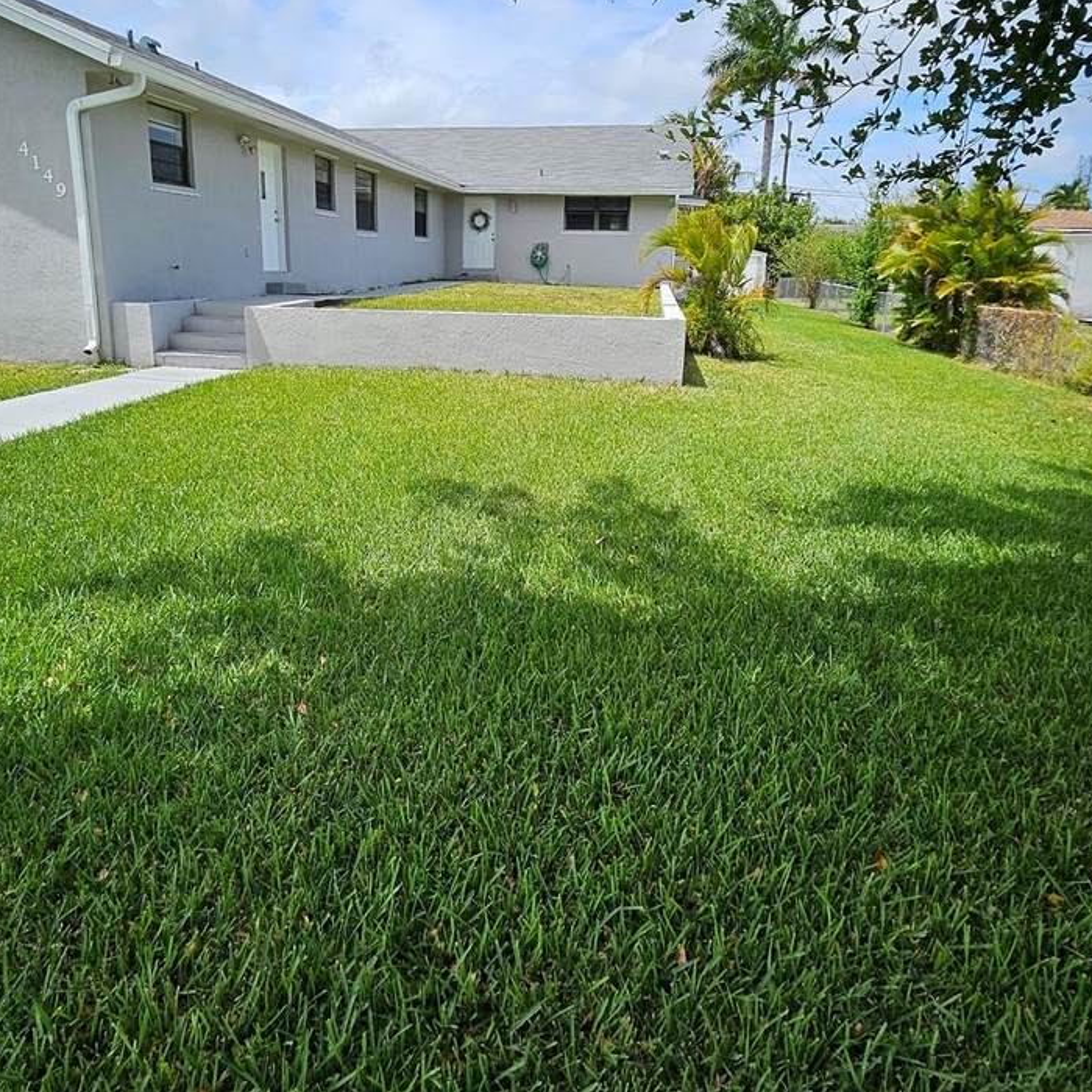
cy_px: 445
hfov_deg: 71.9
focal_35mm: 21
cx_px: 490
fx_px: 749
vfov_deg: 71.5
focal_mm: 1.74
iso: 32
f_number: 2.2
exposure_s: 1/1472
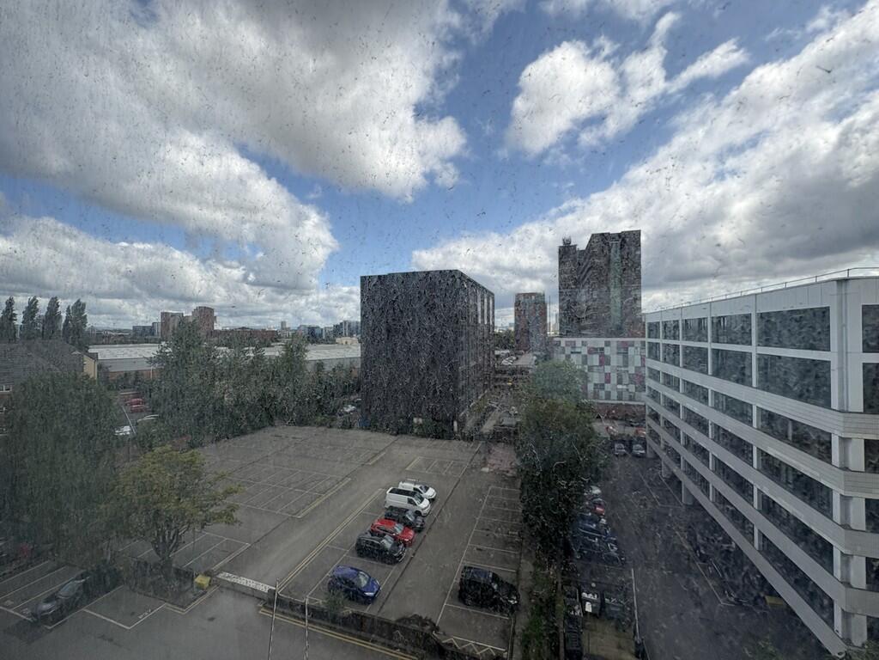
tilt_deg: -0.3
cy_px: 330
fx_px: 356
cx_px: 440
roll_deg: +1.2
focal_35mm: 14
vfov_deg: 85.7
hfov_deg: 102.1
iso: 40
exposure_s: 1/1600
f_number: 2.2
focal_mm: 2.22
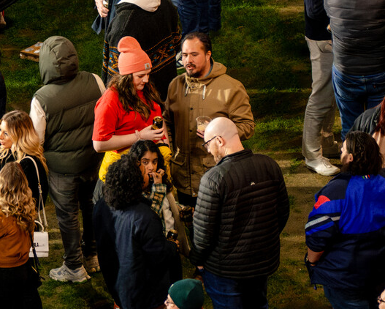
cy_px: 22
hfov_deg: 3.6
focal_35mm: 534
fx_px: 6087
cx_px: -100
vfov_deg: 2.9
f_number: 2.8
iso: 2500
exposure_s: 1/400
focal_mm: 150
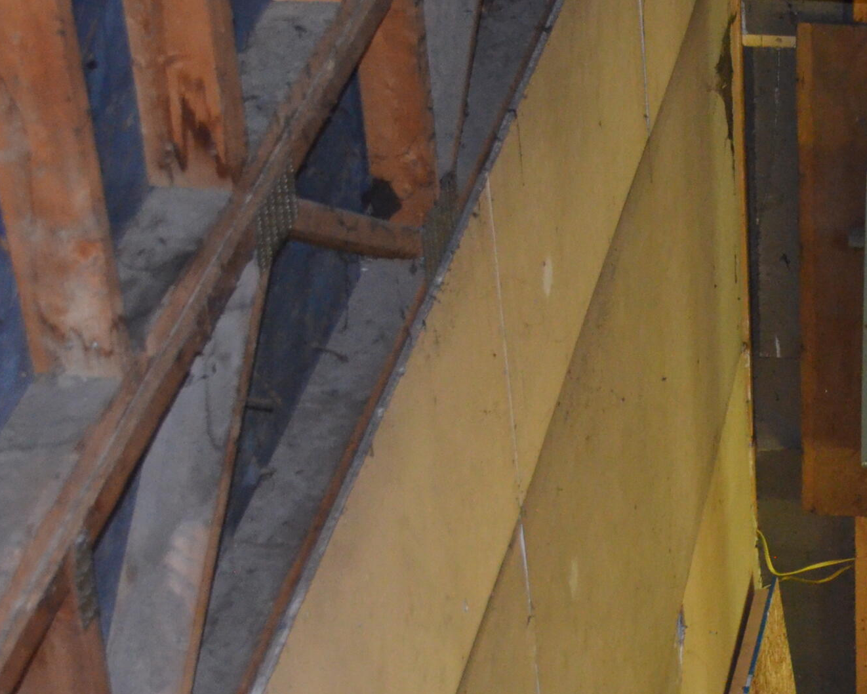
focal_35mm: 102
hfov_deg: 18.4
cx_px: 841
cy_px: 373
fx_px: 2618
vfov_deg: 15.1
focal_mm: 32
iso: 3200
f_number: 4.8
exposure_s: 1/60
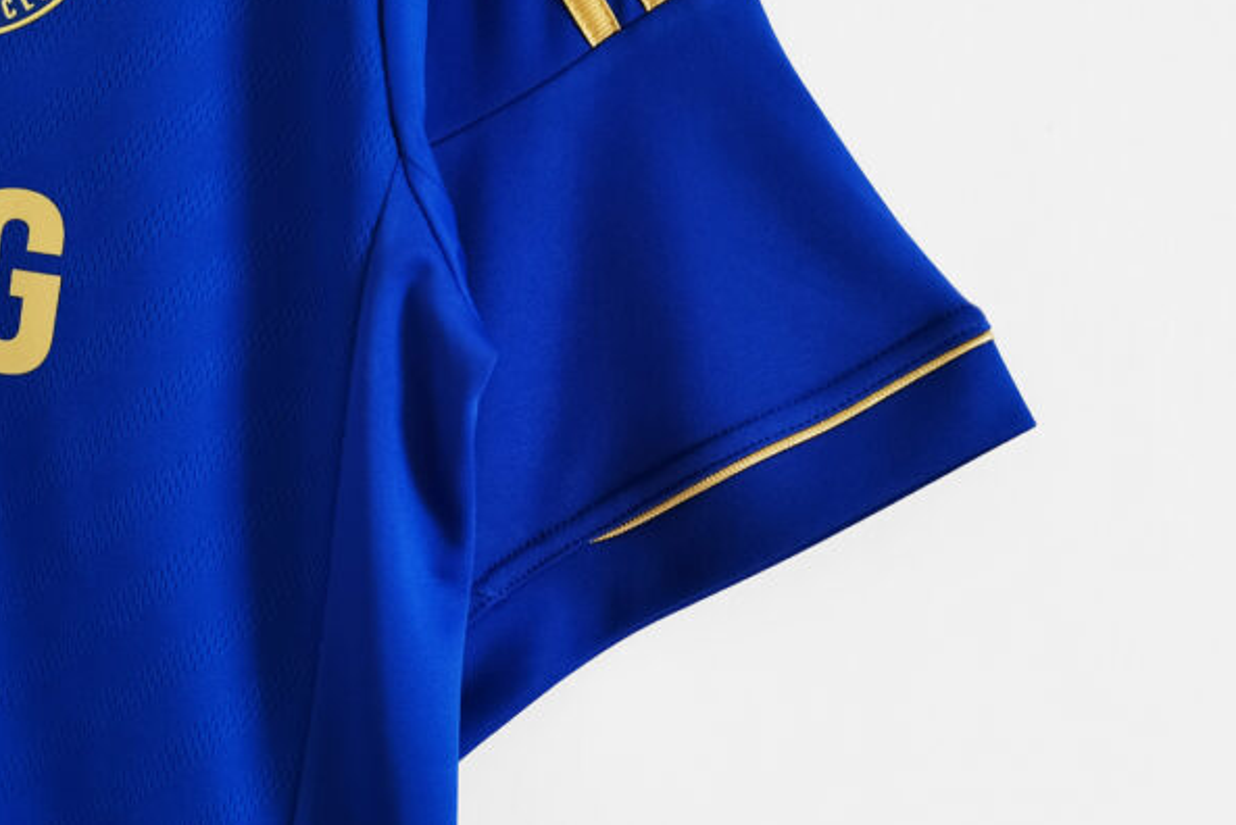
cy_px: 406
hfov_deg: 32.9
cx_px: 619
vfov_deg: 22.3
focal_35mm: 61
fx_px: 2095
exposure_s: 1/50
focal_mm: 5.58
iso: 125
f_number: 1.8
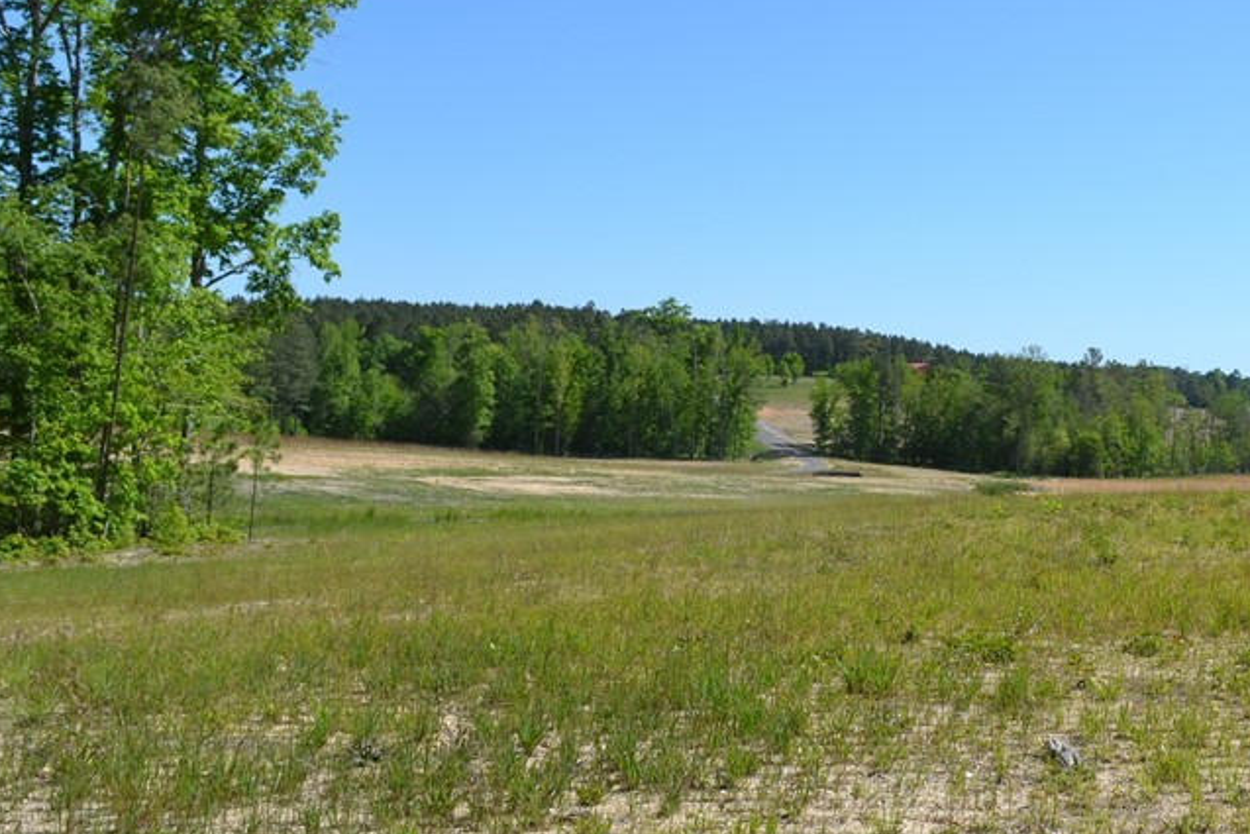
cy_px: 279
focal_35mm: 46
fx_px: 1597
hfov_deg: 41.5
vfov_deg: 29.1
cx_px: 936
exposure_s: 1/250
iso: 100
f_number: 8
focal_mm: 18
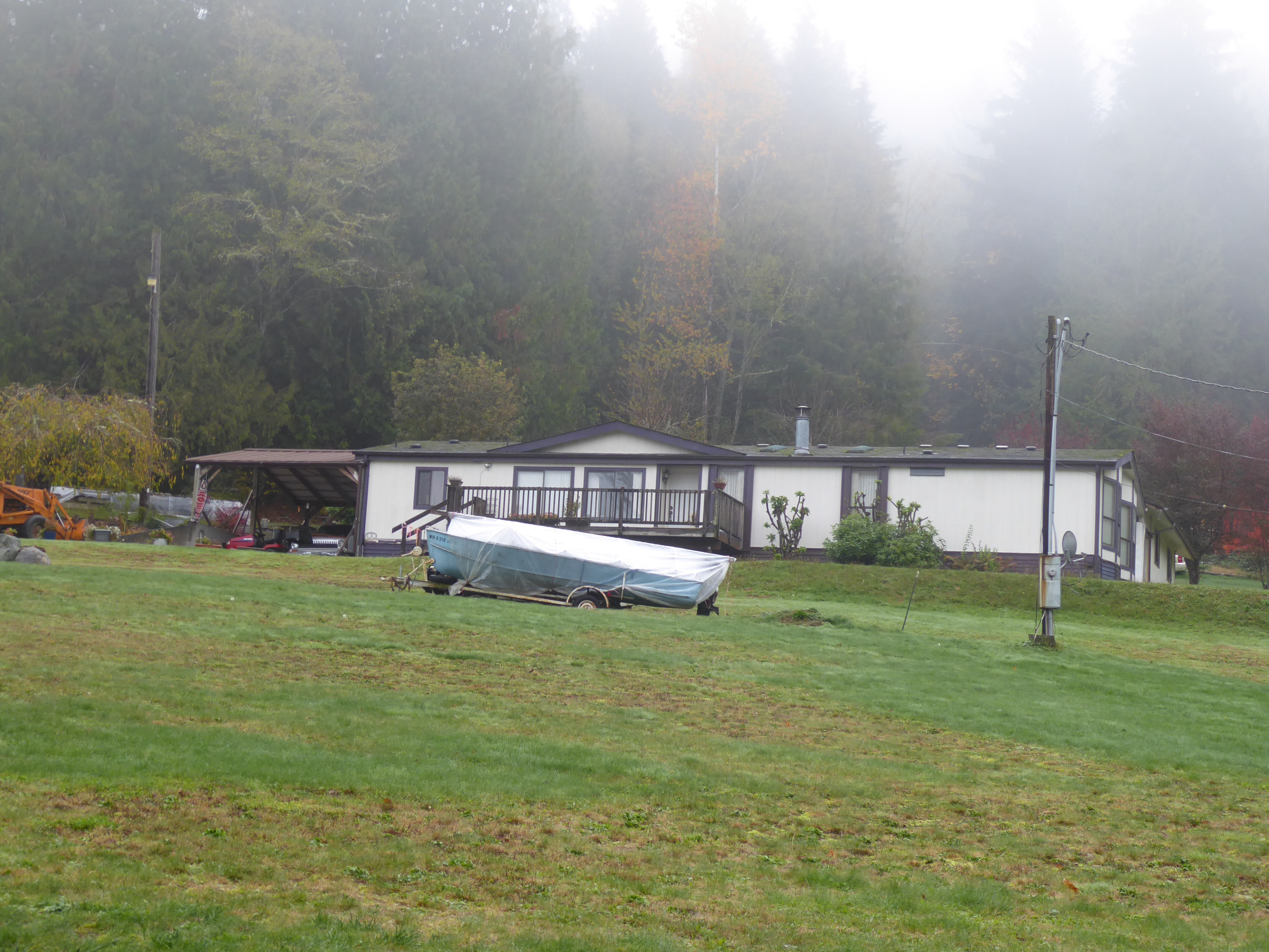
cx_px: 634
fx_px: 2713
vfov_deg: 19.9
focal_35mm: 74
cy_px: 476
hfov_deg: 26.3
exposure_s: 1/60
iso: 125
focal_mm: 13.2
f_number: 4.6
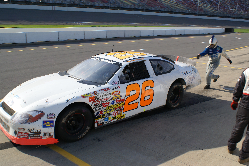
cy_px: 83
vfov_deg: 37.0
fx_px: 249
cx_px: 124
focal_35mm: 36
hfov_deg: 53.1
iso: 100
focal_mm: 24
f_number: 10
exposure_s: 1/160
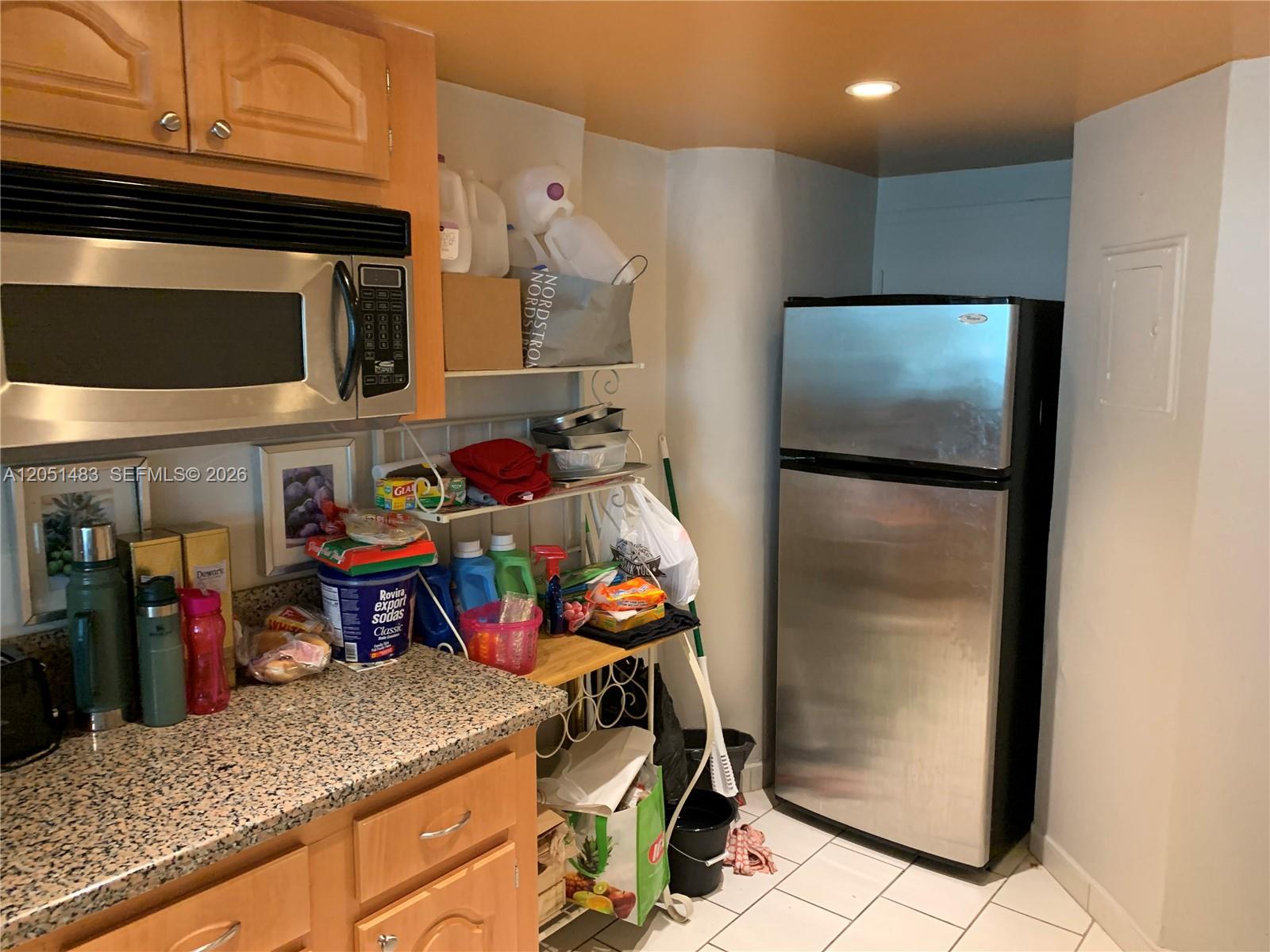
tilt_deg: -7.5
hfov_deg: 67.3
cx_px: 635
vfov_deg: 53.1
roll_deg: +0.5
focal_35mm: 26
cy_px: 476
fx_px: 954
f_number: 1.8
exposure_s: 1/40
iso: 320
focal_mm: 4.25
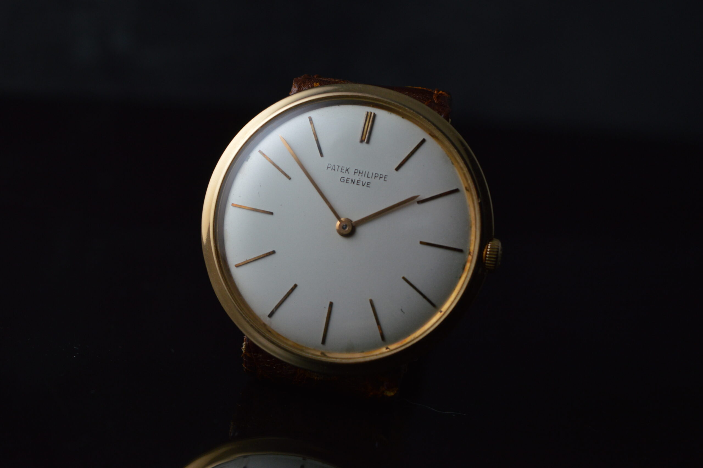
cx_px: 352
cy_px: 234
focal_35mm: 82
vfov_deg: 16.5
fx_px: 1610
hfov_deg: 24.6
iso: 400
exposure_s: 1/200
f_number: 7.1
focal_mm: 55
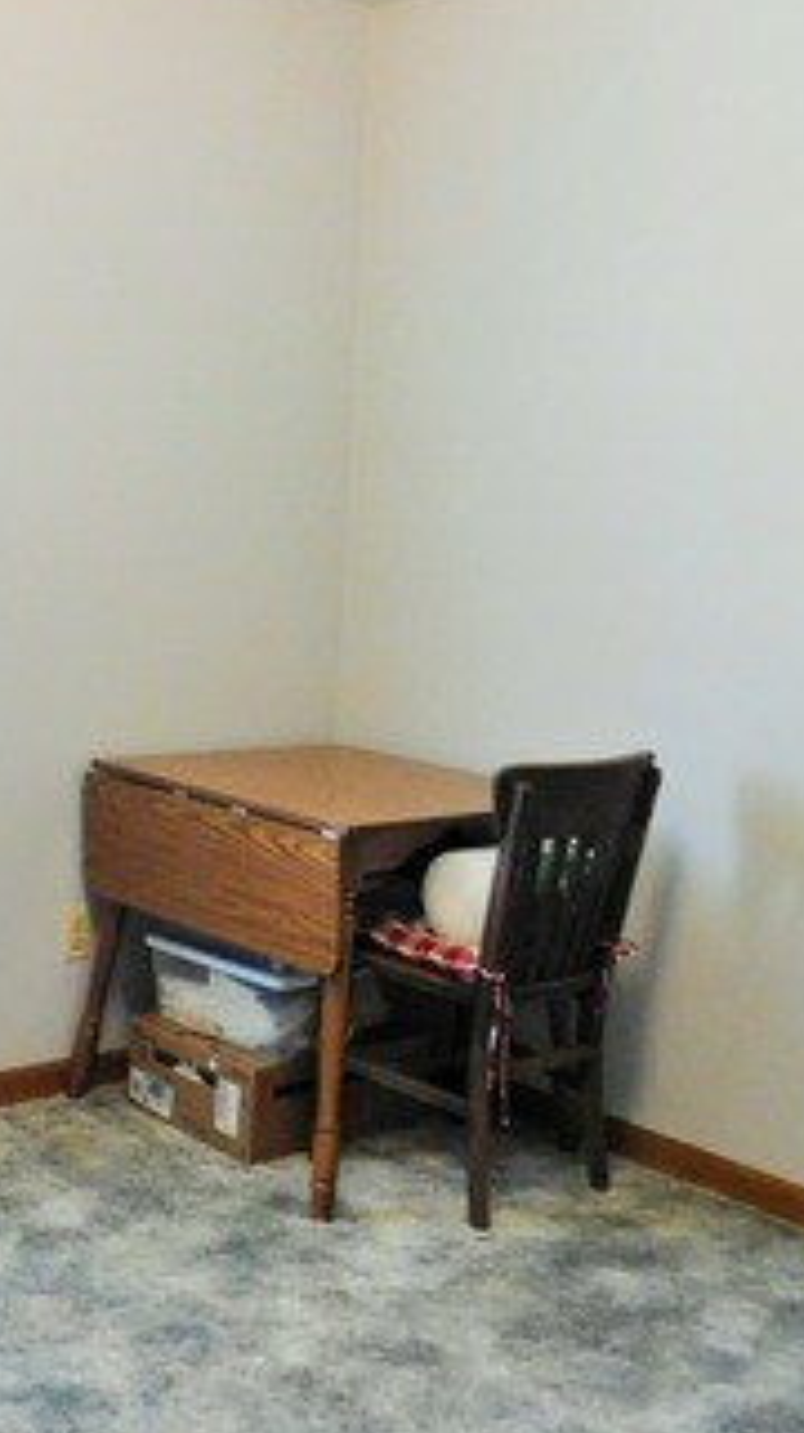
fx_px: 1900
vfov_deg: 41.0
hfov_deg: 23.2
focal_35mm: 50
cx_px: 54
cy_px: 513
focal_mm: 4
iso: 400
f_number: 3
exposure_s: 1/30
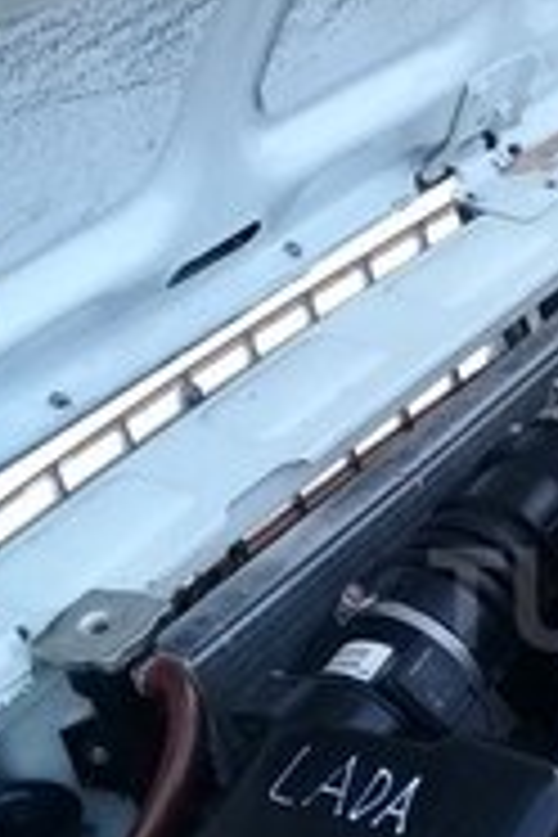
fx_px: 1999
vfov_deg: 23.5
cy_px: 598
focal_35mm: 86
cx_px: 774
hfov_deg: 15.0
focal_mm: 3.3
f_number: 2.2
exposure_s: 1/33
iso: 125
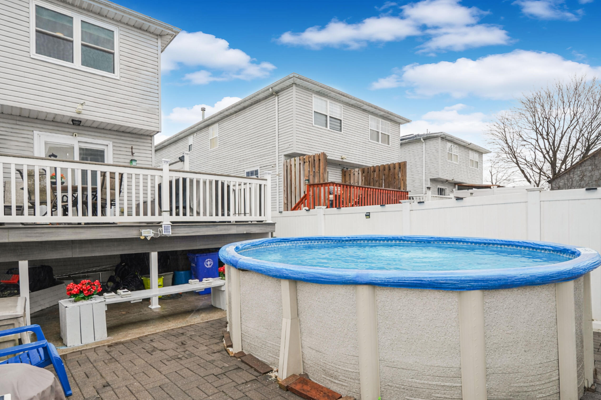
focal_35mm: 19
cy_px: 223
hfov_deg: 86.7
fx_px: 317
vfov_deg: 64.4
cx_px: 275
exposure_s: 1/100
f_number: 5
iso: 100
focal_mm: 16
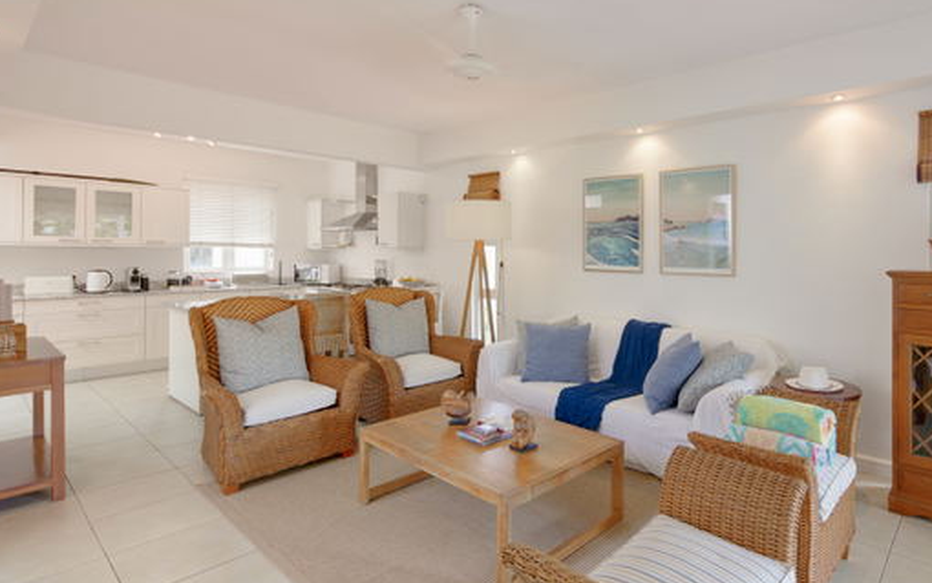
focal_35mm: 19
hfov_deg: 88.0
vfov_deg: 62.2
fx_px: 483
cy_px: 301
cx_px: 467
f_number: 8
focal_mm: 17
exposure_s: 1/6
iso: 100
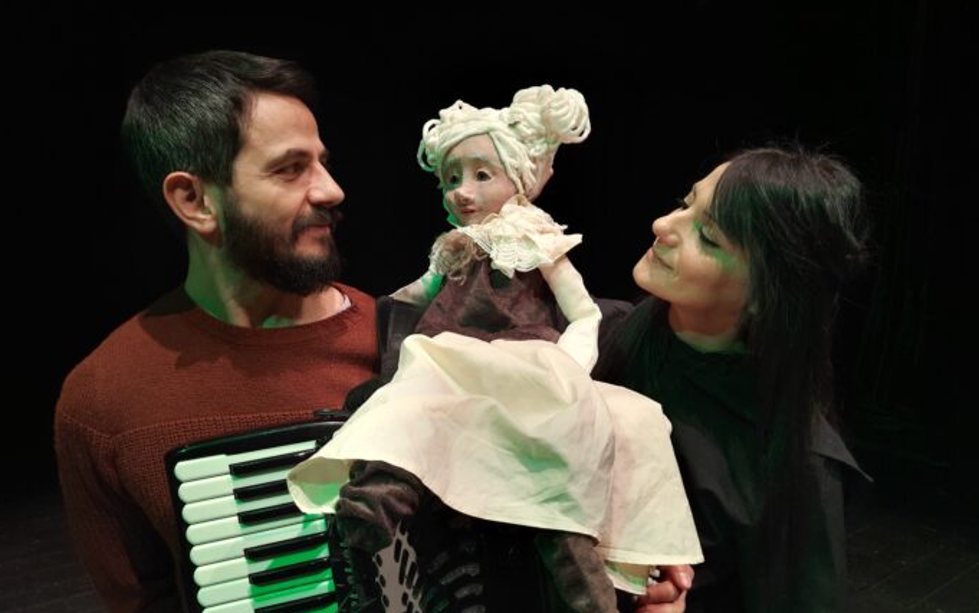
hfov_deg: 70.4
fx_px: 694
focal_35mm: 26
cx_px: 482
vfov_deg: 47.6
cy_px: 317
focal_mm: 5.23
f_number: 1.8
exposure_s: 1/50
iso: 250
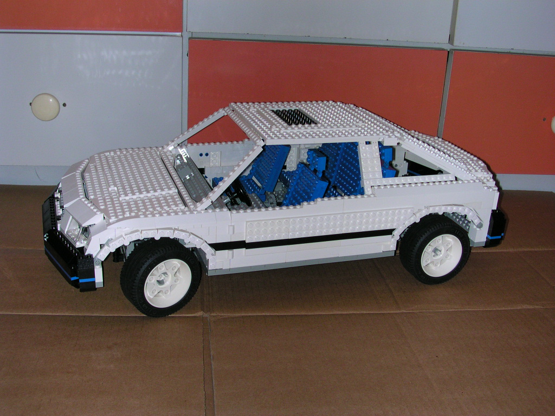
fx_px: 689
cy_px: 208
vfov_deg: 33.6
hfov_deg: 43.9
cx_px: 278
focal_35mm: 43
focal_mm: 6.6
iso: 100
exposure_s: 1/60
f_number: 2.9
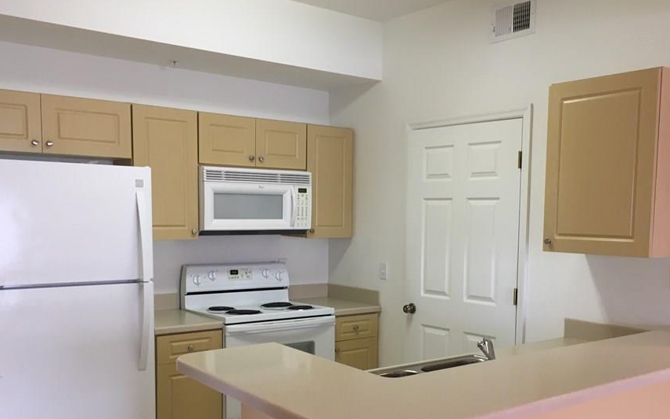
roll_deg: -1.0
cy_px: 273
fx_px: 676
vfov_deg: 34.2
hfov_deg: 52.6
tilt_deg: -5.3
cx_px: 382
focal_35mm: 37
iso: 50
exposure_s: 1/30
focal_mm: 4.15
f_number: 2.2
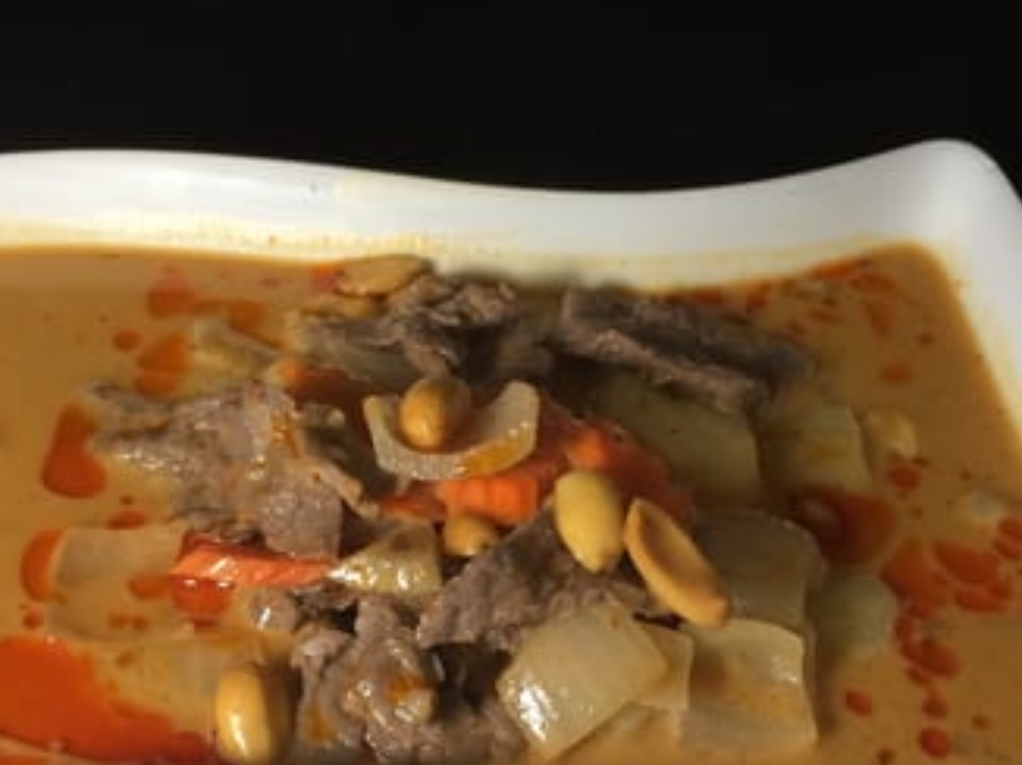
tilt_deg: -52.4
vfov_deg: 24.9
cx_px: 420
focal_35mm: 57
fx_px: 1682
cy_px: 680
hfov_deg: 33.7
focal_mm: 4.15
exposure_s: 1/40
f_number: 2.2
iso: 32
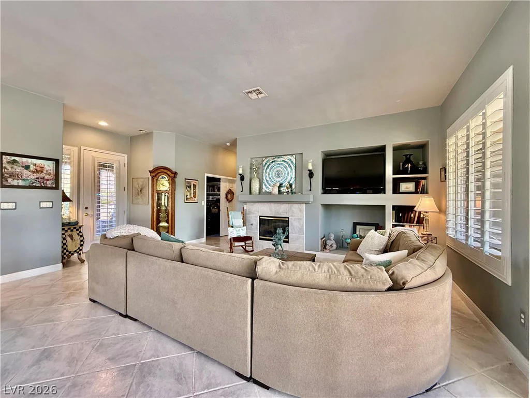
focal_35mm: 14
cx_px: 265
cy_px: 199
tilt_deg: +0.3
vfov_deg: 85.7
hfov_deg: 102.1
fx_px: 214
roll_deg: -0.3
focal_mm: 2.22
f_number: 2.2
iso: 250
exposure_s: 1/60
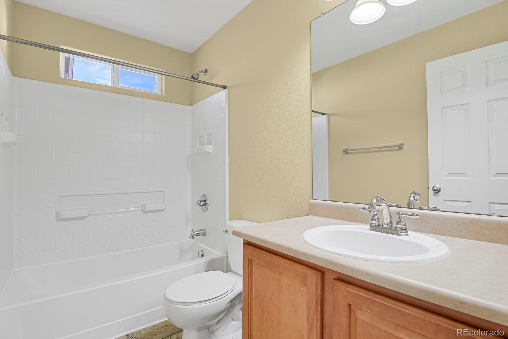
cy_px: 170
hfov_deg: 93.3
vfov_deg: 70.4
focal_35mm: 17
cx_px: 254
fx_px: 240
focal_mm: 17
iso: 250
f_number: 8
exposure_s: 1.6
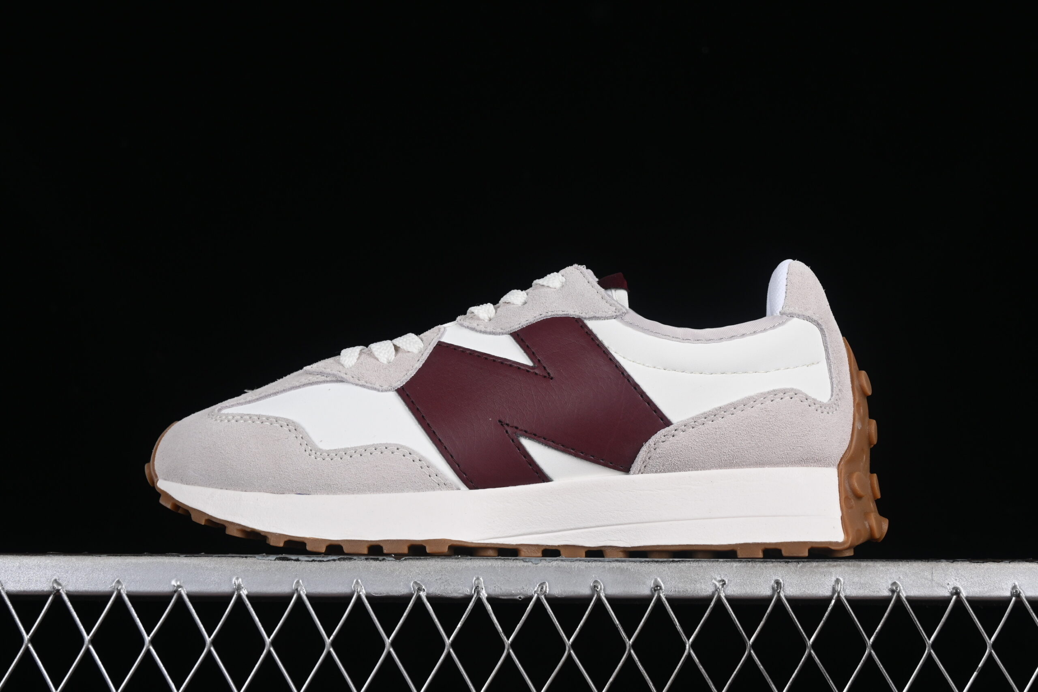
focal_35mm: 75
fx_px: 2162
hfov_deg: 27.0
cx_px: 519
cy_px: 346
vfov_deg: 18.2
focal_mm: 50
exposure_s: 1/80
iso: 160
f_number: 8
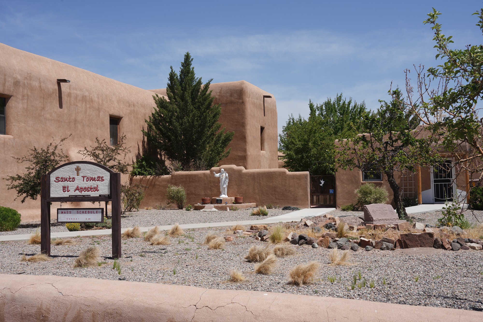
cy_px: 161
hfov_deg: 48.5
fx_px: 537
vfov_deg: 33.4
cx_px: 242
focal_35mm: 40
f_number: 13
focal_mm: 40
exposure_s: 1/160
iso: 80
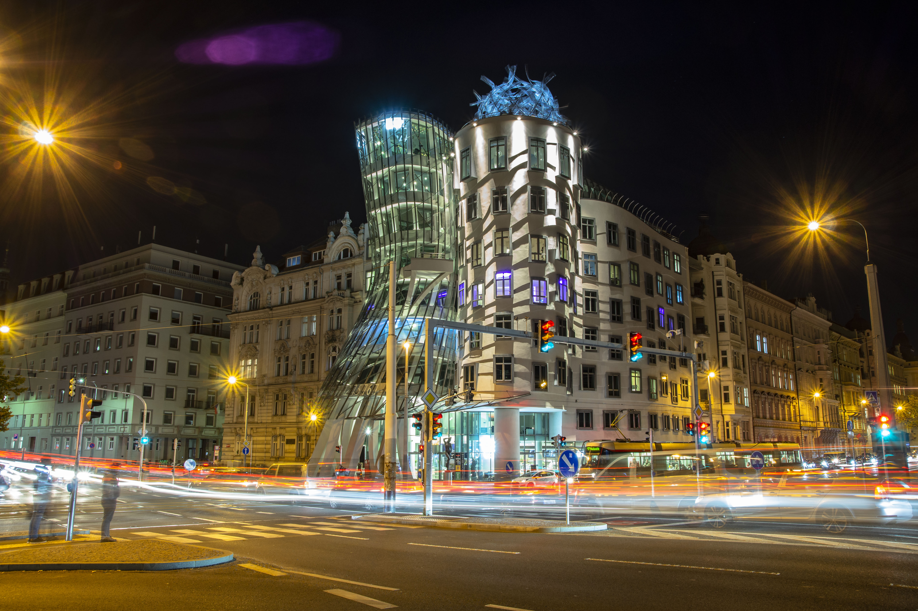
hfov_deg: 43.6
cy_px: 306
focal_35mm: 45
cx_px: 459
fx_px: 1147
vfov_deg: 29.8
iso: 100
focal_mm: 30
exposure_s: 19
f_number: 8
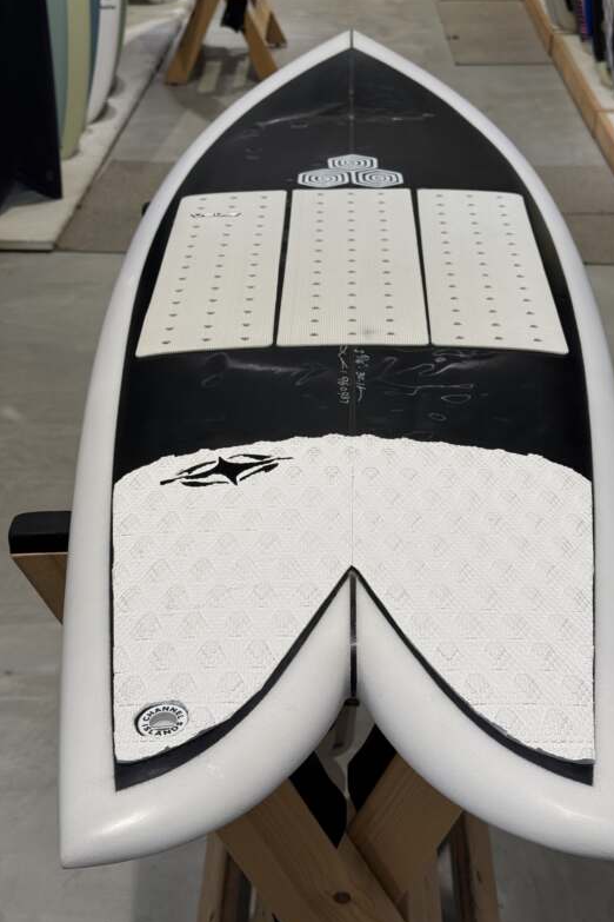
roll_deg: +0.0
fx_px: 1305
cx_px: 352
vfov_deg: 38.9
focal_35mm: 51
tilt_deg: -28.4
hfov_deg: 26.5
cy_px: 466
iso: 50
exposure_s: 1/186
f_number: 1.78
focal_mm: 6.76
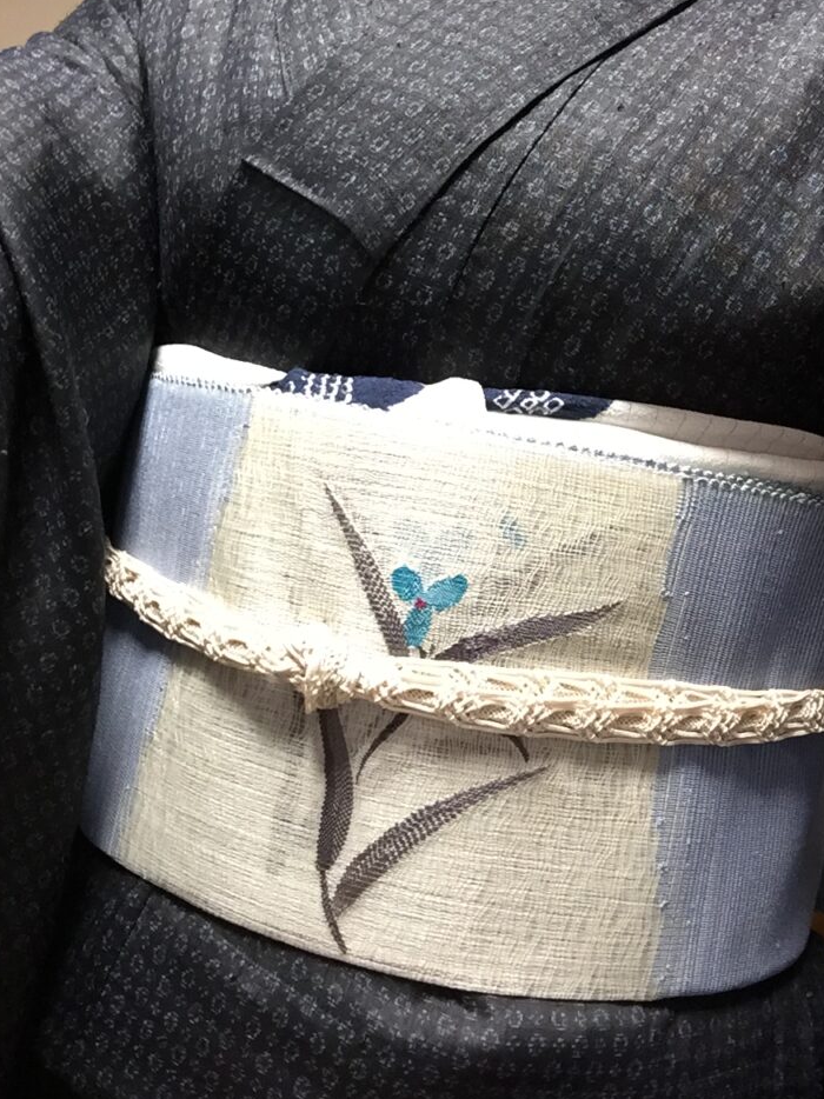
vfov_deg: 53.9
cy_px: 512
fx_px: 1080
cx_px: 403
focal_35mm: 34
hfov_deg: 41.8
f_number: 2.2
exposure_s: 1/30
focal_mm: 2.65
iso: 160
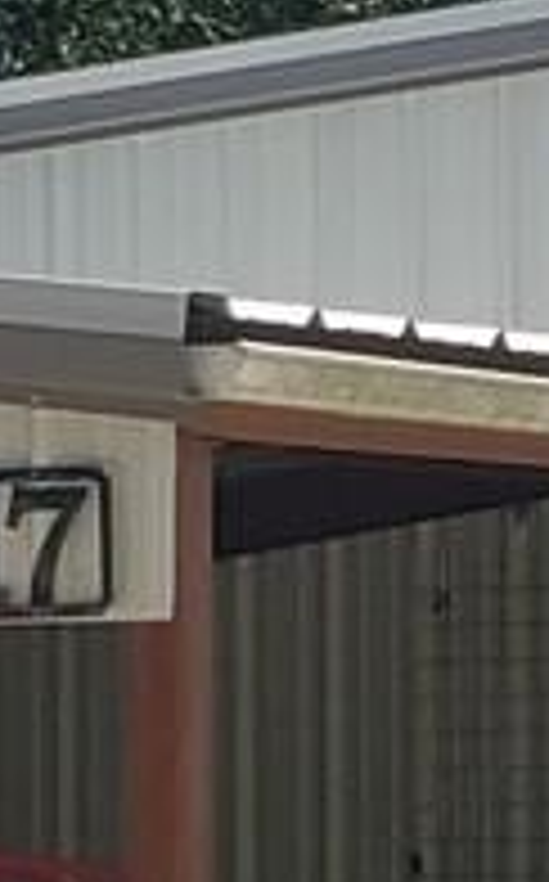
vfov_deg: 7.3
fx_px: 6915
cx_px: 896
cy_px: 477
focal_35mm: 288
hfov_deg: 4.5
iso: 50
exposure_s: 1/1192
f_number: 2.4
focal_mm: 4.3
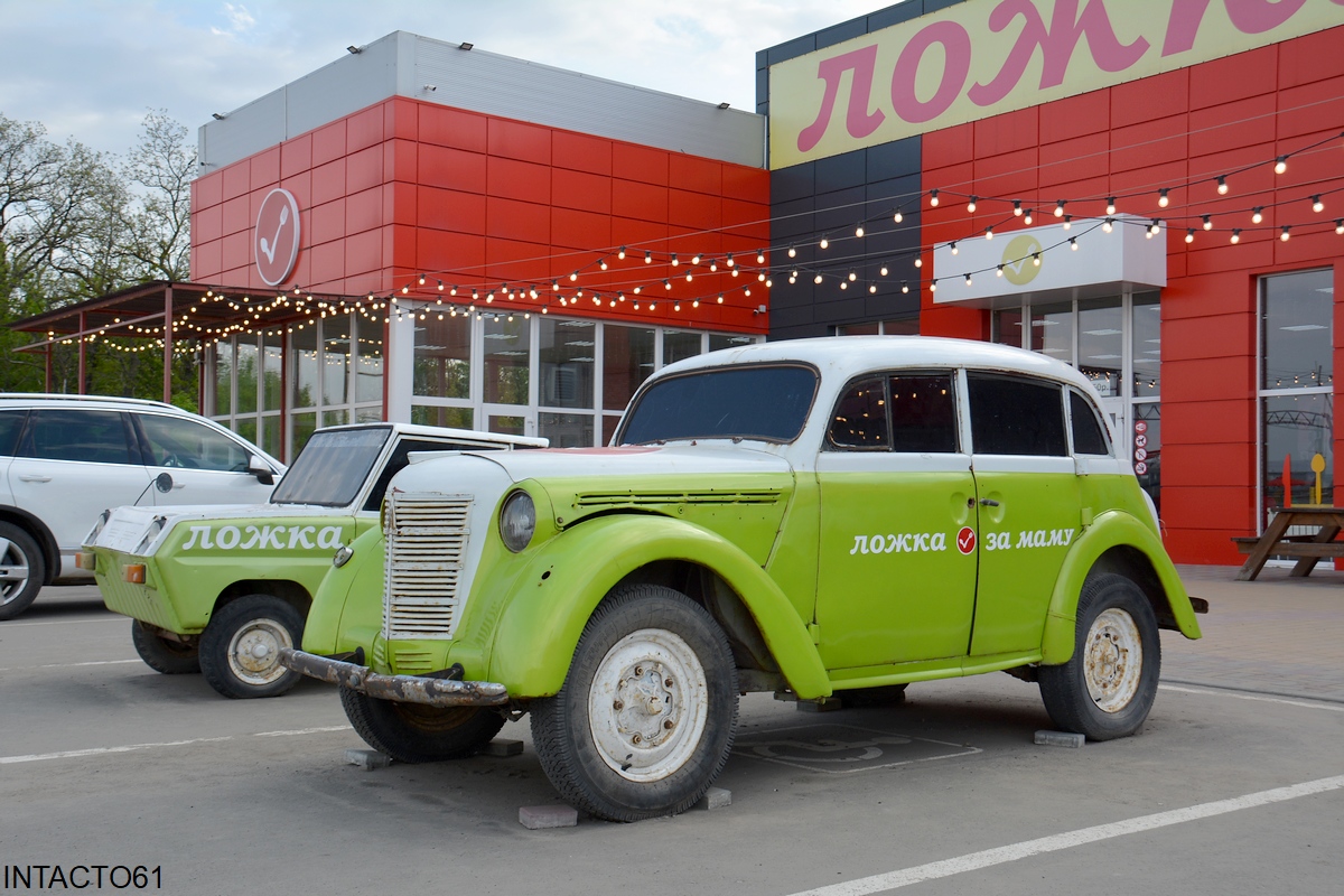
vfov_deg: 34.2
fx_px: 1456
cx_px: 672
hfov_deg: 49.6
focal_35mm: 39
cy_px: 448
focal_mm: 26
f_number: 8
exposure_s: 1/250
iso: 200
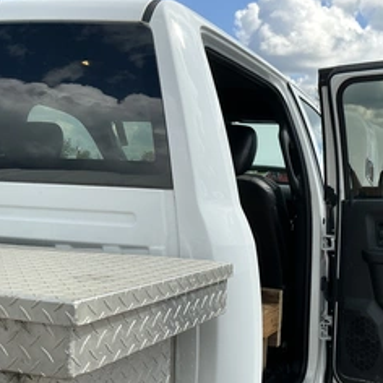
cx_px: 308
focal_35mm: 42
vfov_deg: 39.8
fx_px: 526
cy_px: 240
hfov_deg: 38.5
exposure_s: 1/1279
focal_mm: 3
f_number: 1.8
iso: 25
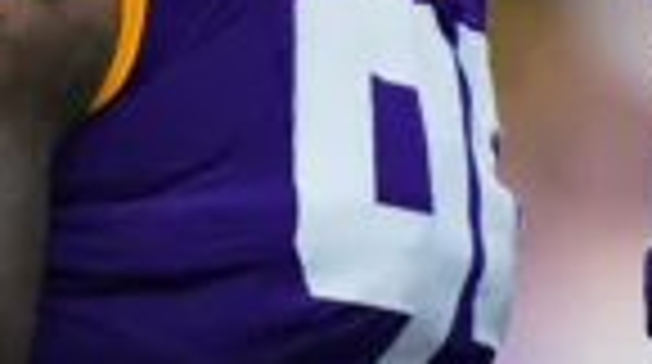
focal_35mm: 2174
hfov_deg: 1.0
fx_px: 37523
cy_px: -229
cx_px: 351
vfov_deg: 0.6
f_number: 3.2
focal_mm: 400
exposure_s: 1/2500
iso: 1600
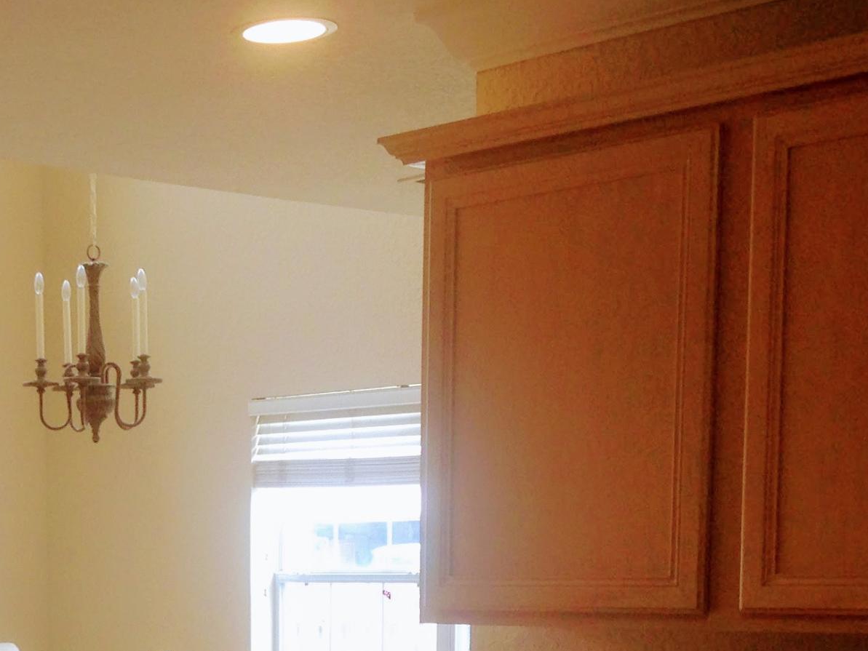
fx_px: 2081
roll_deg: +0.5
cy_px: 724
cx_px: 55
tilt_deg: -3.3
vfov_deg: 17.2
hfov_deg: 22.9
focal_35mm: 83
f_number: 2.4
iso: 50
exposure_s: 1/40
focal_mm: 4.12
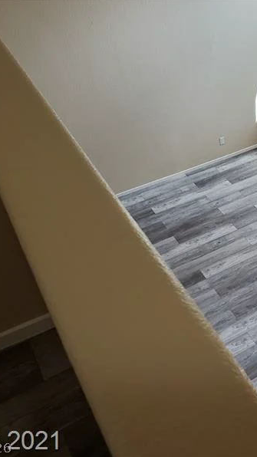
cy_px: 228
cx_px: 253
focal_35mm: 38
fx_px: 461
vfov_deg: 52.8
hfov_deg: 29.3
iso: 160
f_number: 2.4
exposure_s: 1/120
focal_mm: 4.3
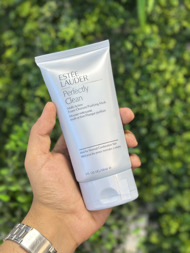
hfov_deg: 30.3
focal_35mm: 48
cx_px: 95
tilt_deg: -1.8
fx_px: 351
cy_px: 126
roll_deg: -3.8
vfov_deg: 39.7
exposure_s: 1/100
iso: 80
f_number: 1.78
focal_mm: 6.86
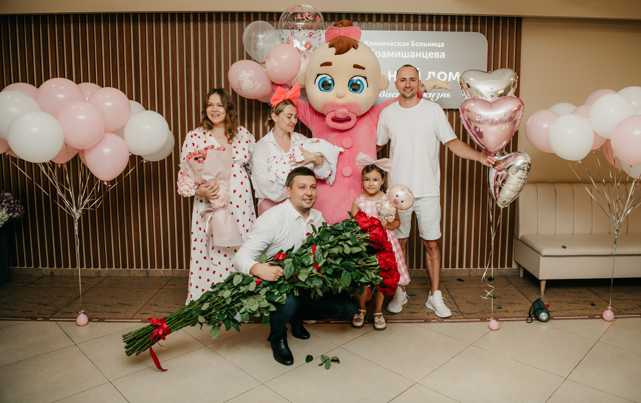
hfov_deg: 70.2
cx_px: 342
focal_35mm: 26
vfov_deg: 47.6
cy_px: 175
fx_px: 456
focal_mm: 24
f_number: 4
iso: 200
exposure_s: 1/160
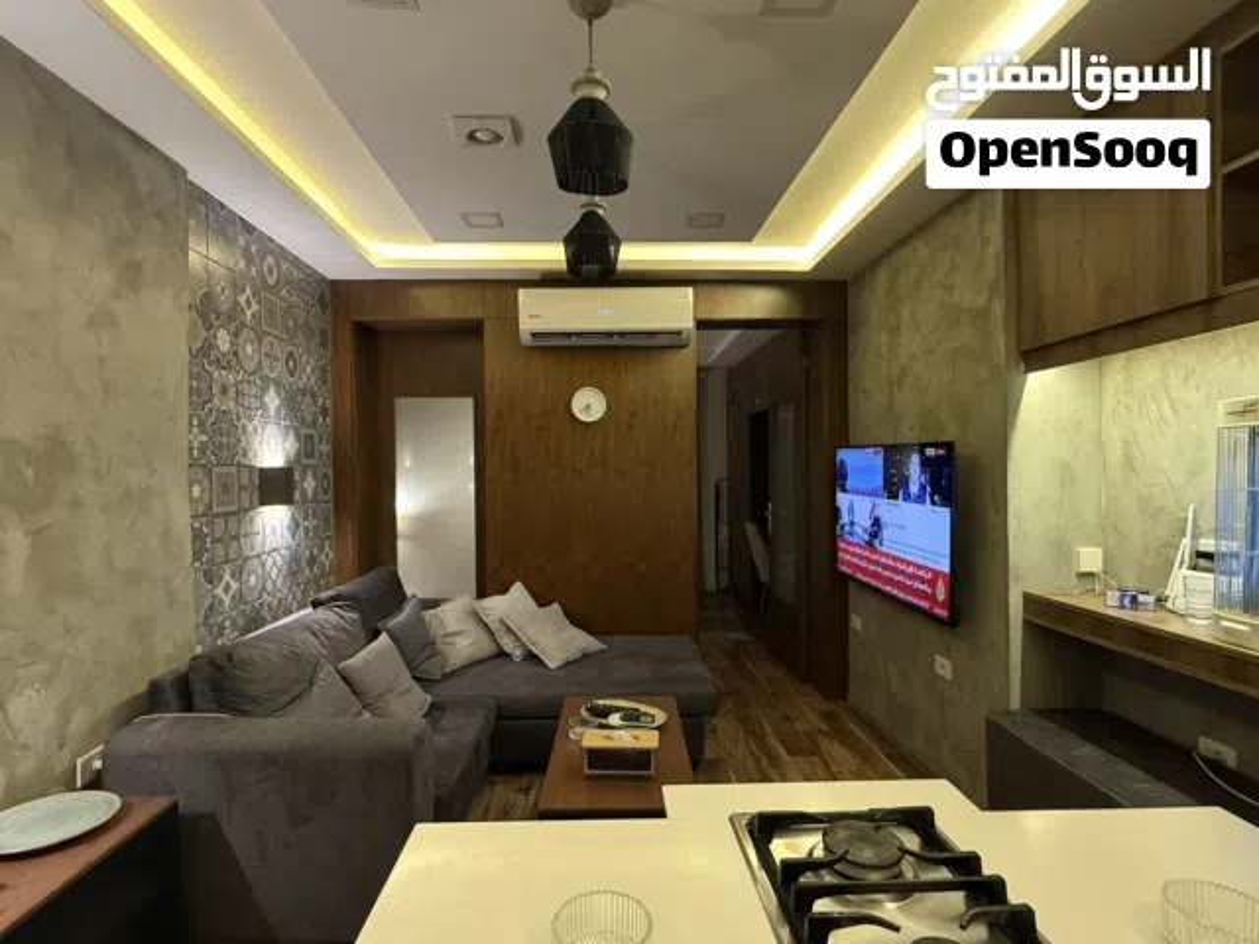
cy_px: 472
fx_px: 509
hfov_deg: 102.1
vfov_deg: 85.7
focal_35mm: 14
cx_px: 630
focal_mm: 2.22
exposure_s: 1/50
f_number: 2.2
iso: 640
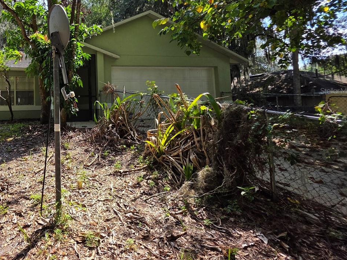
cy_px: 91
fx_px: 221
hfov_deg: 67.9
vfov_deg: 59.9
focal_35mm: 22
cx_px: 61
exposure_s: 1/1087
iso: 40
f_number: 1.9
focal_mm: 2.2
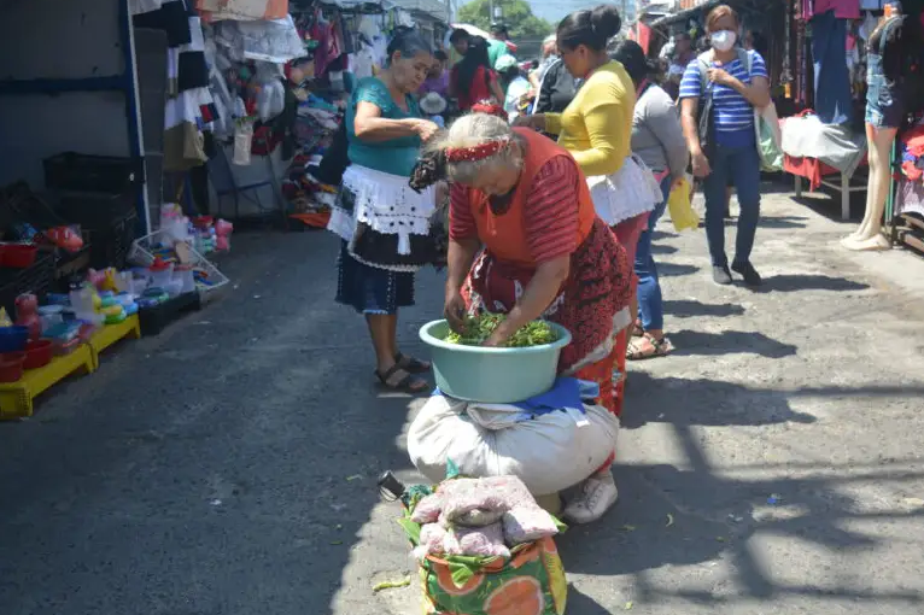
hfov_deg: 44.9
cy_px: 320
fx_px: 1118
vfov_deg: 30.8
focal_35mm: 44
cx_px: 503
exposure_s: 1/1000
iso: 250
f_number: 4
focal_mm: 25
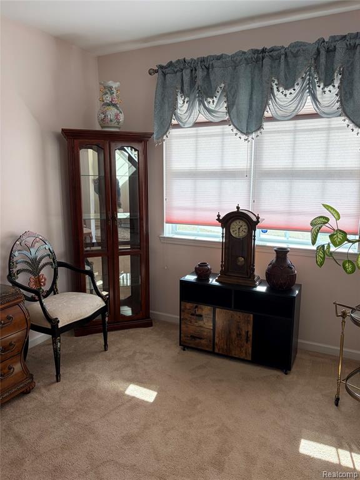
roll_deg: +0.4
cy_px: 240
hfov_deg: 53.1
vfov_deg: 67.3
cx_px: 180
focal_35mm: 26
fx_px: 361
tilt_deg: -9.8
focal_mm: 5.96
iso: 50
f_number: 1.6
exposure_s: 1/183
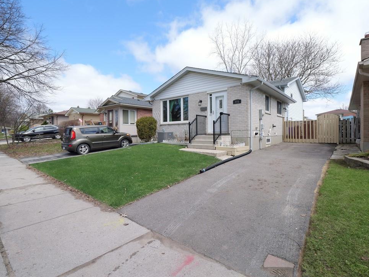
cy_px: 136
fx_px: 181
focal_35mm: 17
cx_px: 189
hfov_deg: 91.0
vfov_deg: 74.7
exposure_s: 1/160
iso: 160
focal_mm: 8
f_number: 8
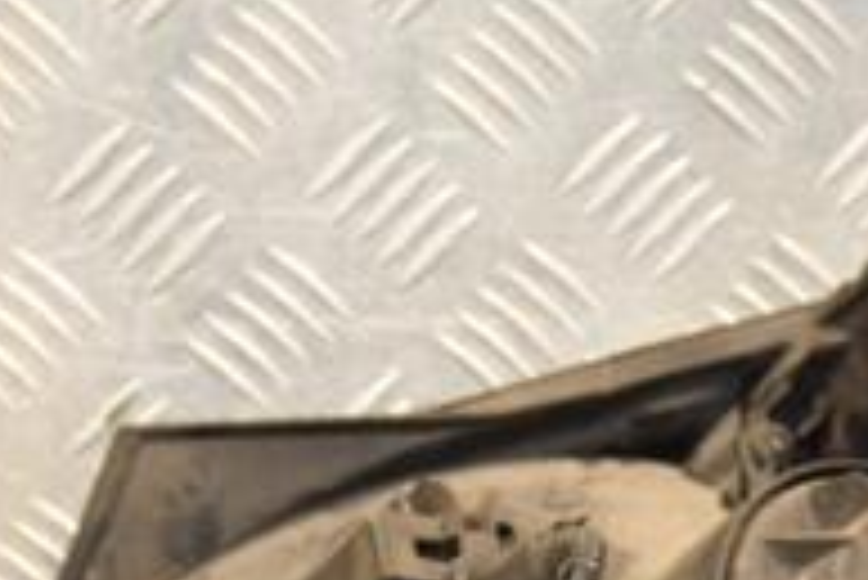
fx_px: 5405
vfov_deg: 6.1
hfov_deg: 9.2
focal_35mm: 224
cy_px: 773
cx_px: 639
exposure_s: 1/125
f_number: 4.8
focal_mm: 48
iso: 800
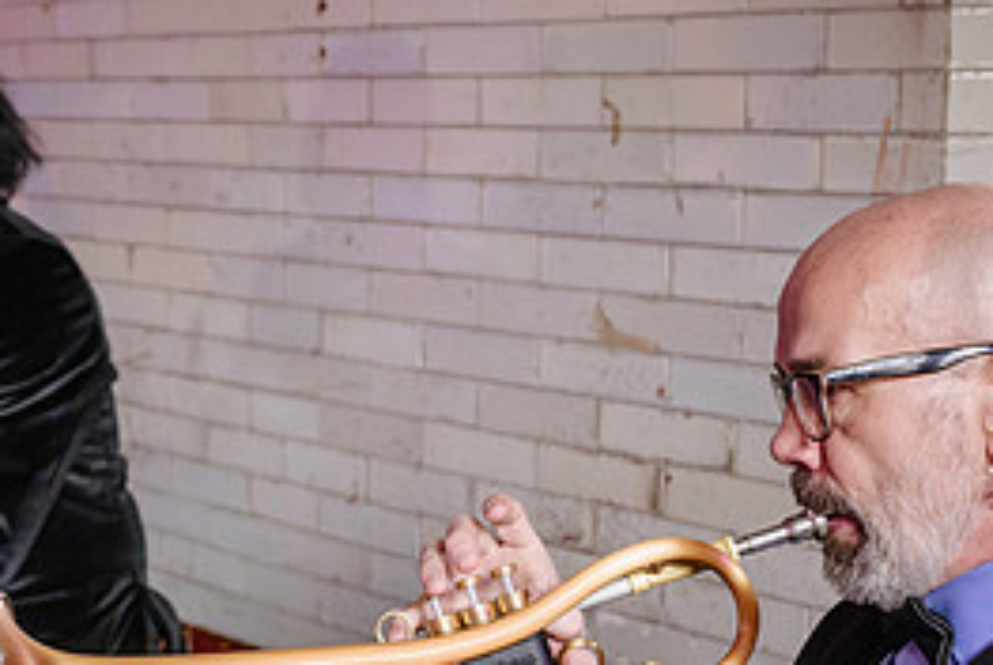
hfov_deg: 25.7
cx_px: 267
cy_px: 352
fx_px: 2154
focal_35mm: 78
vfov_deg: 17.5
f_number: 4
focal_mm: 30
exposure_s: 1/80
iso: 1600
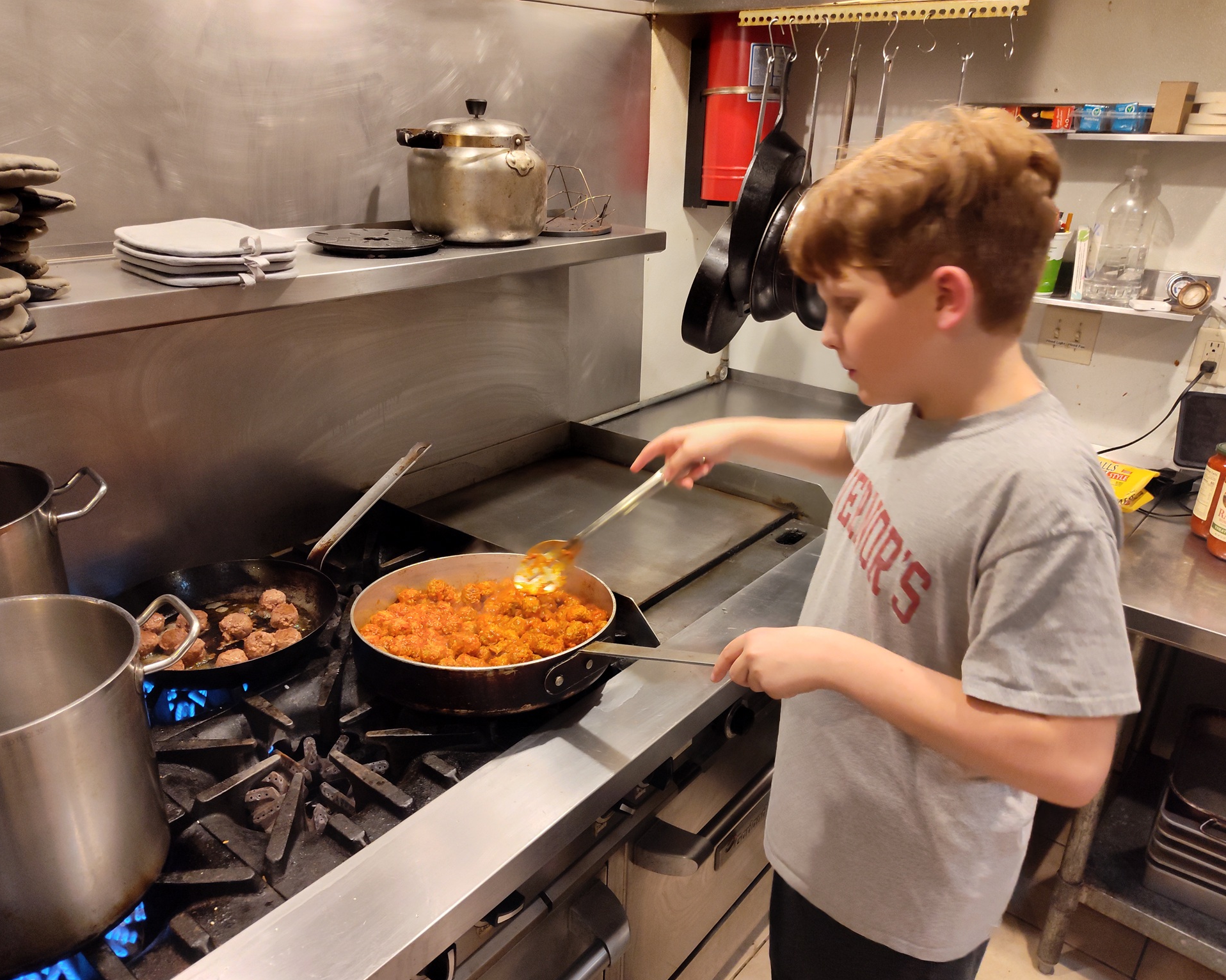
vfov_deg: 58.8
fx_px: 871
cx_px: 600
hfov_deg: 70.3
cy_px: 490
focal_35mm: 24
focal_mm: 5.56
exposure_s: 1/40
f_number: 1.8
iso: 1331
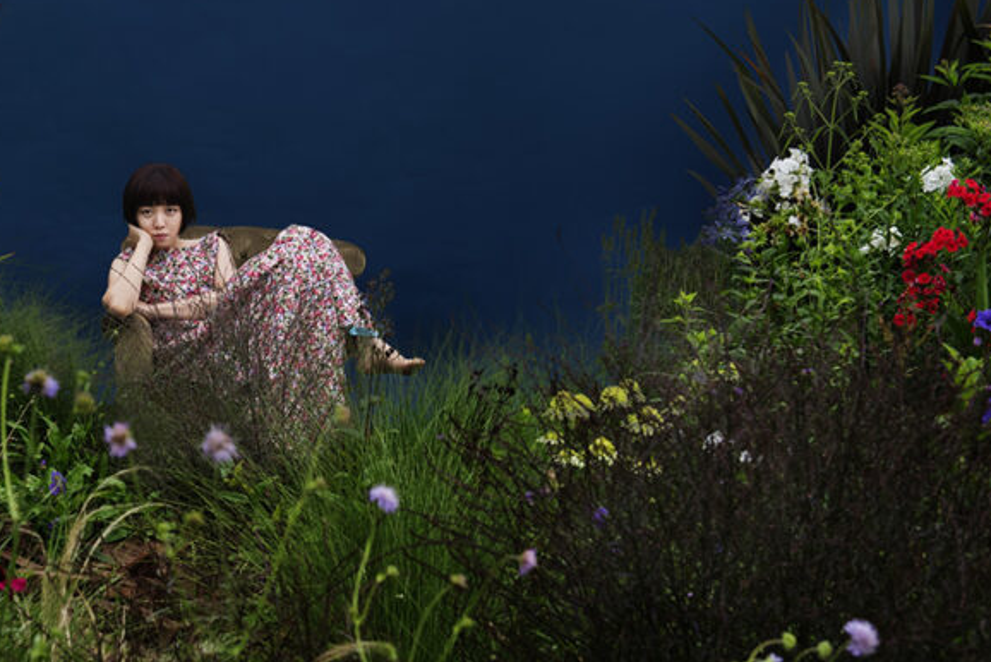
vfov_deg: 16.1
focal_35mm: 85
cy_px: 315
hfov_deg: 23.4
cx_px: 125
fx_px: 2341
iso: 800
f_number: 8
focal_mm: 48
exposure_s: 1/125
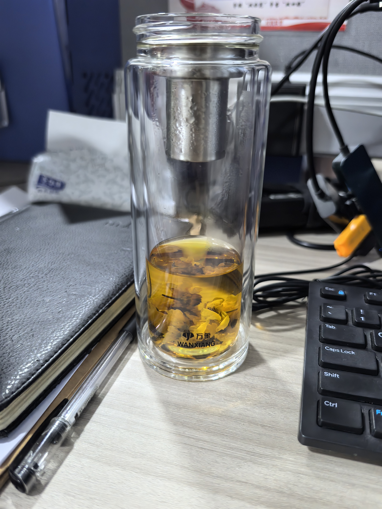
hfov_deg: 51.4
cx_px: 191
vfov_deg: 65.3
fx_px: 397
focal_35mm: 27
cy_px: 254
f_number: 1.4
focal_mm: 6.98
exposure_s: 1/39.9
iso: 500
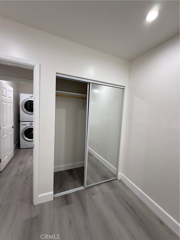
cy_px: 120
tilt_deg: -3.8
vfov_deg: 102.1
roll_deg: -3.3
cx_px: 90
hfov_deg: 85.7
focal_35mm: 14
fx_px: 97
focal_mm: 2.22
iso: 160
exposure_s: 1/120
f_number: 2.2
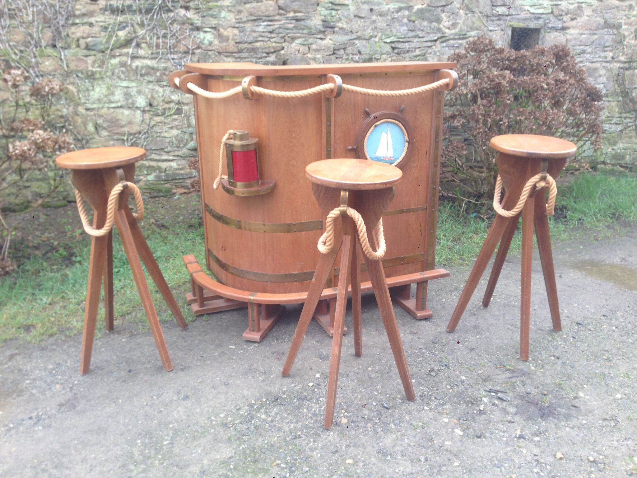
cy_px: 239
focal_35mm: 33
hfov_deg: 55.4
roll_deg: -0.6
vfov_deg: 42.9
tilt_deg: -20.2
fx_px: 607
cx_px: 318
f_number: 2.4
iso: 50
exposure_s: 1/40
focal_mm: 4.12
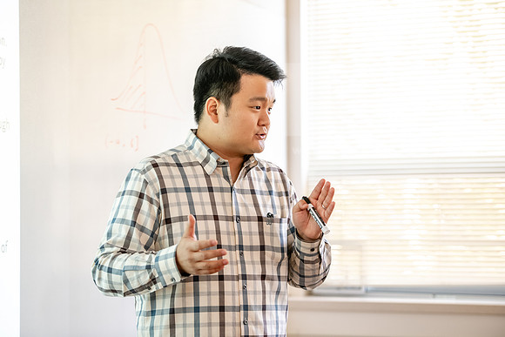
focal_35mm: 100
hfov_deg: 20.4
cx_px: 252
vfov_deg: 13.7
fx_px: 1403
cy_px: 168
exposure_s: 1/200
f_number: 3.2
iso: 2000
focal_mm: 100
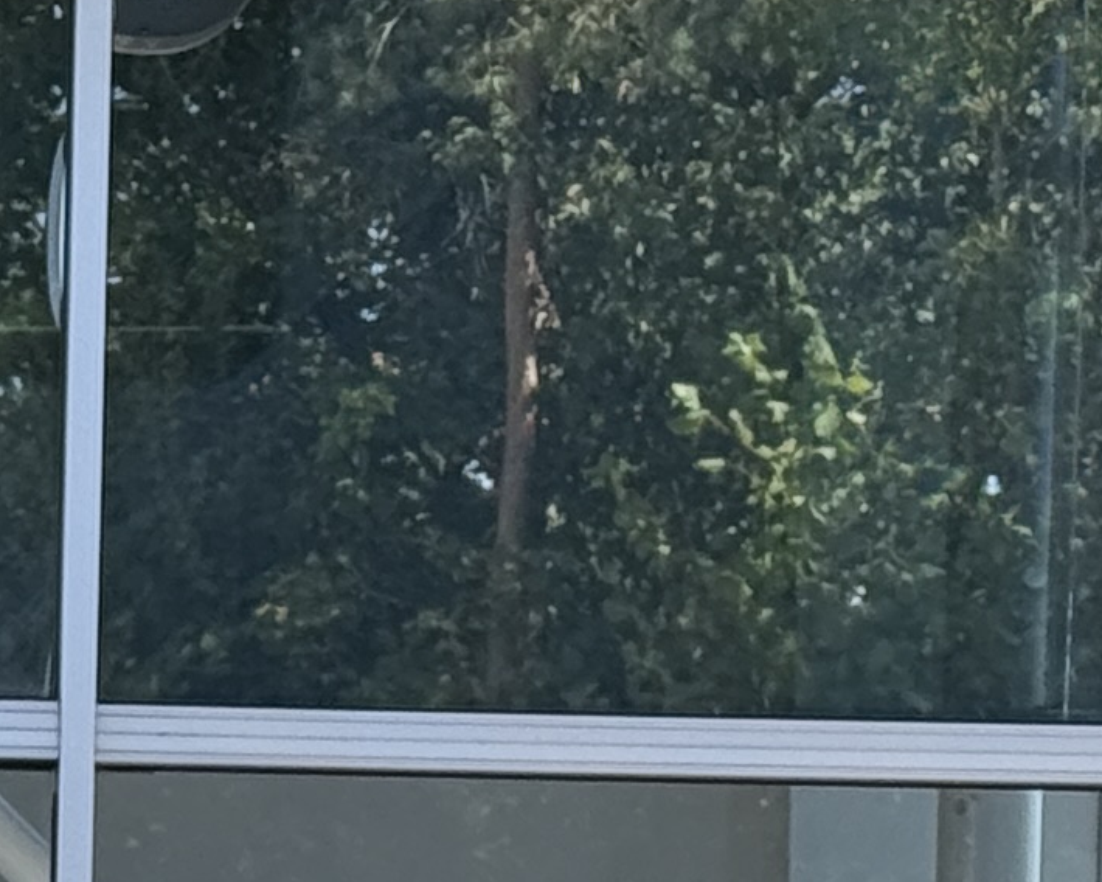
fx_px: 8676
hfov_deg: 7.2
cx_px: -354
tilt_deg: +0.1
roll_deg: -1.1
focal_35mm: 266
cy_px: 1655
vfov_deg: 5.7
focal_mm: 6.76
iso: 100
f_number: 1.78
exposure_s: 1/1403
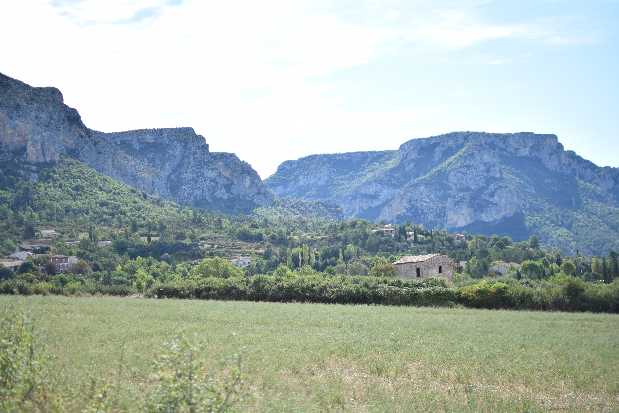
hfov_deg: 37.9
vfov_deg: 25.8
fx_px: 903
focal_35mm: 52
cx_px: 310
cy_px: 206
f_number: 1.8
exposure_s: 1/4000
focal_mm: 35
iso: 200
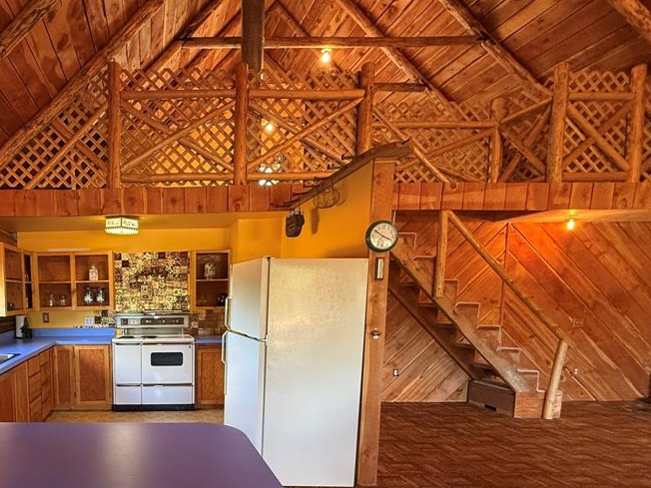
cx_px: 145
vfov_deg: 59.1
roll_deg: +0.6
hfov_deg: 70.0
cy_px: 341
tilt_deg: -5.2
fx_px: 414
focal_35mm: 22
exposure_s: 1/60
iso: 250
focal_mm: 2.22
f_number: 2.2
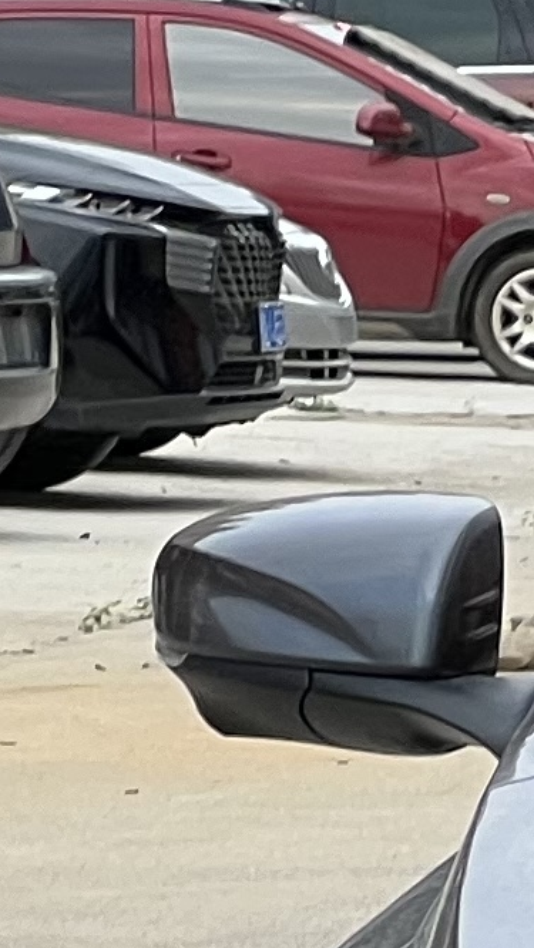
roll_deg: +0.1
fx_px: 12778
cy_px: 1604
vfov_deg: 4.2
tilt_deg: -7.9
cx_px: 1969
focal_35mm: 508
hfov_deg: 2.4
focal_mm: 9
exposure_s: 1/130
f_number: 2.8
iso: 32
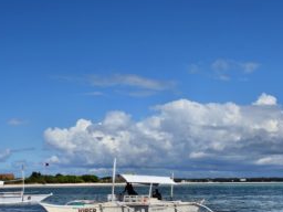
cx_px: 147
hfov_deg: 29.8
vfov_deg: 21.9
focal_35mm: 65
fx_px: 531
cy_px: 204
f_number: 11
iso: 200
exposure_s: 1/500
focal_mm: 18
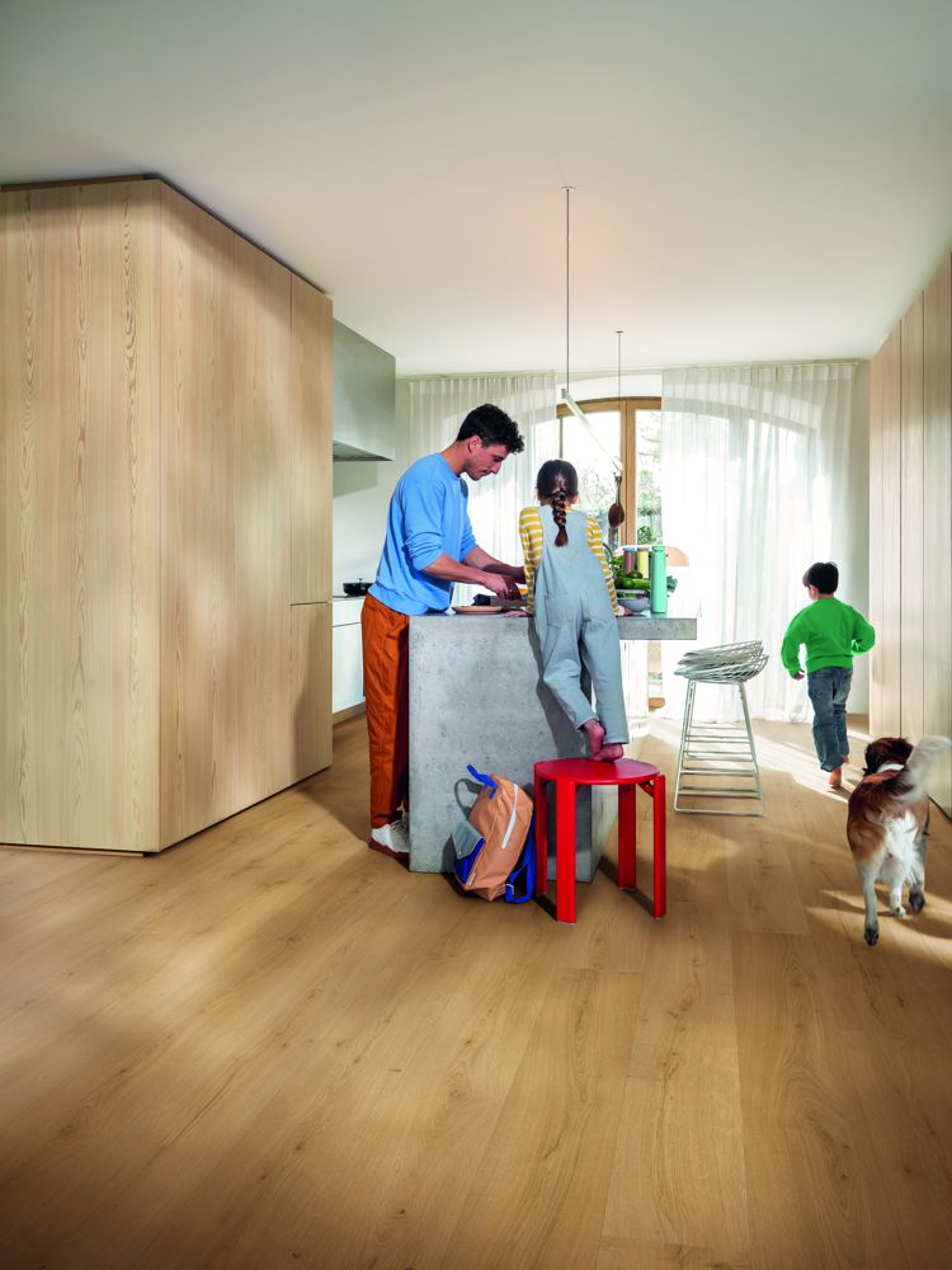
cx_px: 476
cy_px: 635
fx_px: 1063
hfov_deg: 48.2
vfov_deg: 61.7
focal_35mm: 29
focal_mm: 36.2
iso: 640
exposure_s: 1/125
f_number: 5.6
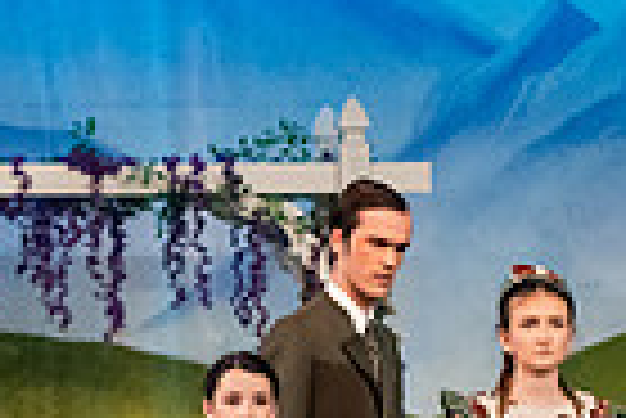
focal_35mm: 359
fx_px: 6249
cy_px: 501
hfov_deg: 5.7
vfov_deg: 3.8
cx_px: 608
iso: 4000
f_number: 3.2
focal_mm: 86
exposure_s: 1/250
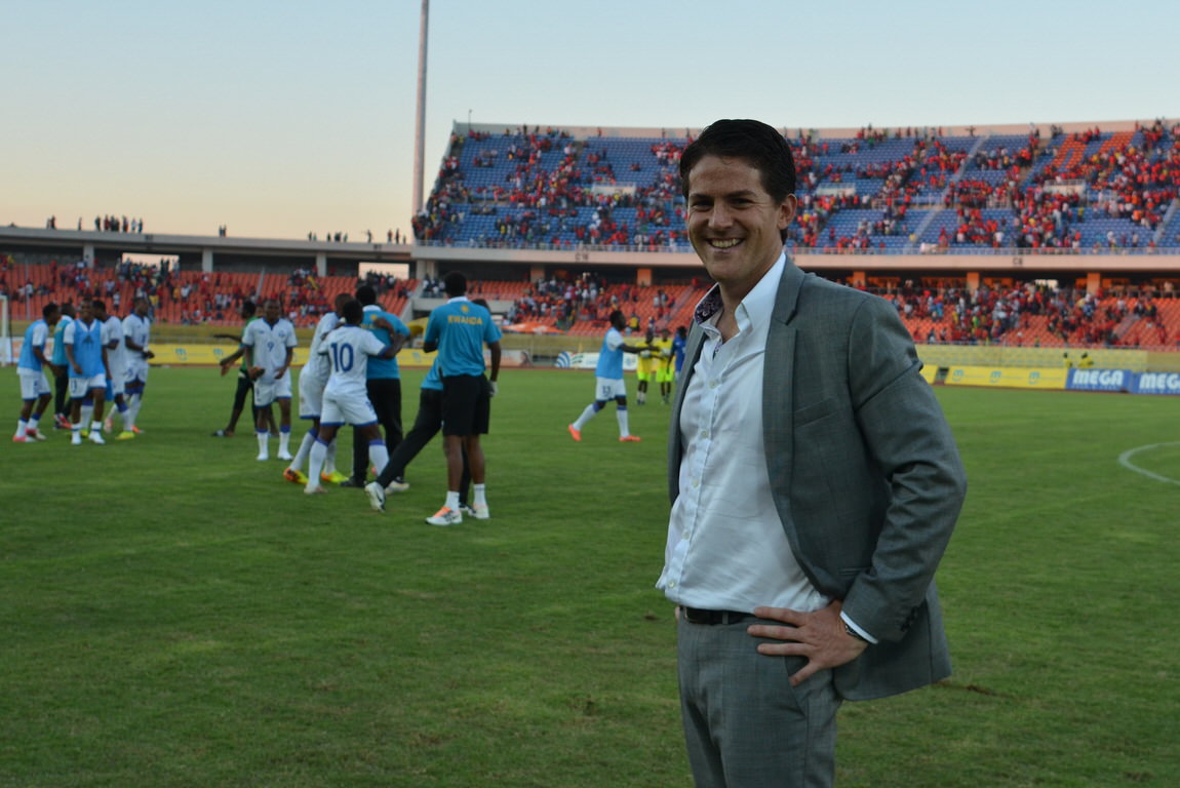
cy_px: 394
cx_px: 590
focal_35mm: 30
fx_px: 984
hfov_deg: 61.9
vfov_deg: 43.7
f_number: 4
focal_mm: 20
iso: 450
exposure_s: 1/400
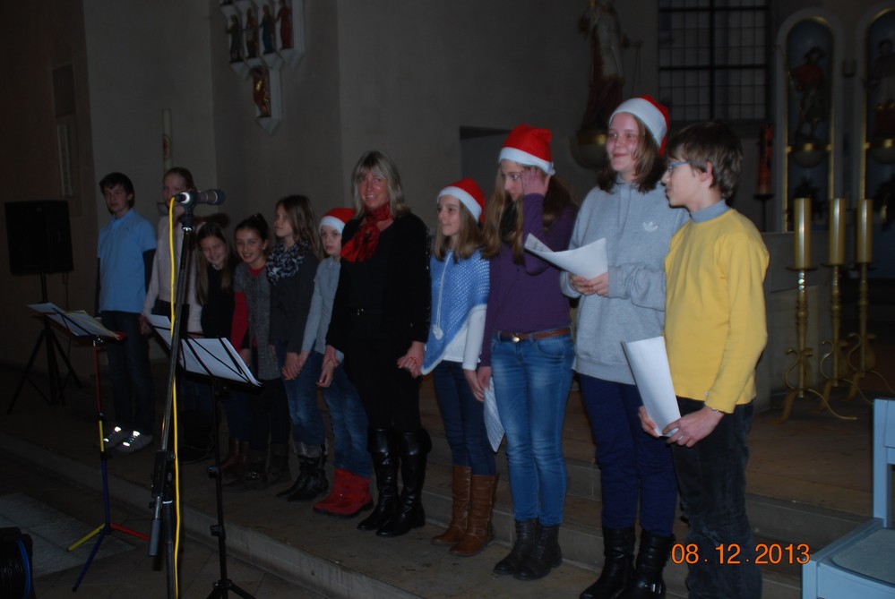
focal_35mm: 38
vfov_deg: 35.6
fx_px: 934
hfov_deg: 51.2
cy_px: 300
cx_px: 448
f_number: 3.8
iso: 200
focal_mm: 25
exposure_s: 1/60
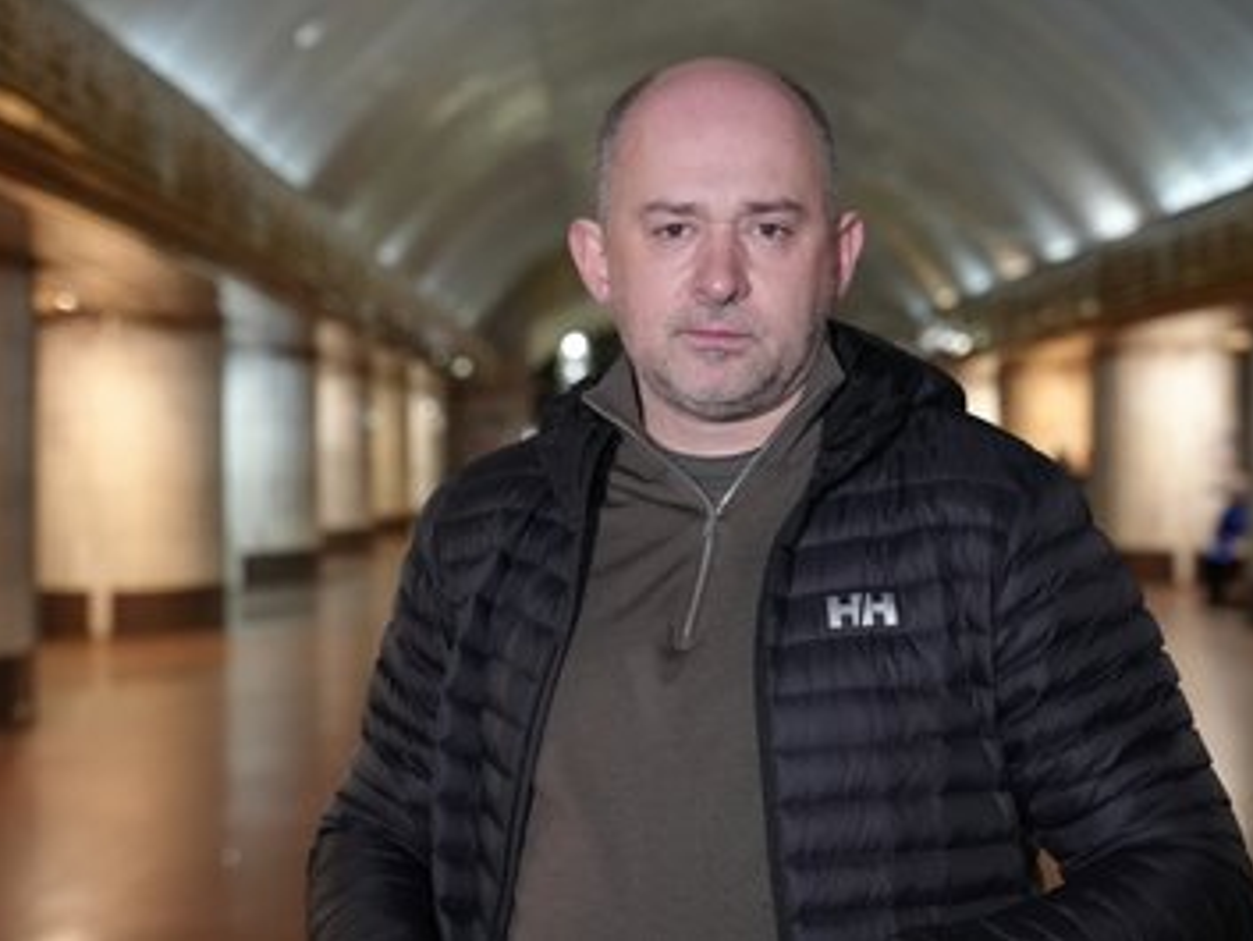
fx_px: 2209
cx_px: 639
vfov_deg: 24.0
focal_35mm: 61
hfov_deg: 31.7
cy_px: 470
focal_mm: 56
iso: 8000
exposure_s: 1/160
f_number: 4
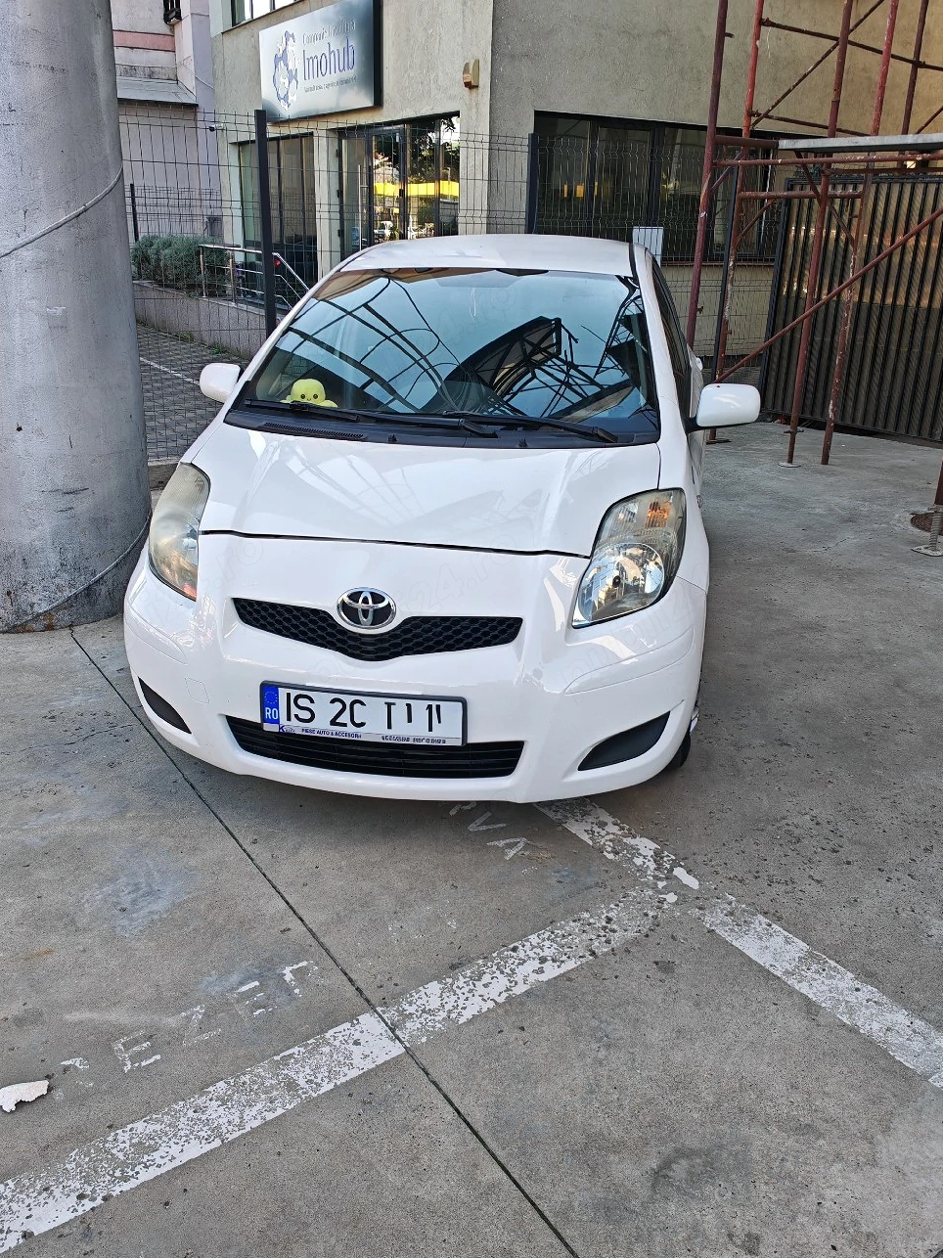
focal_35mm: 28
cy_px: 651
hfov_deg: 49.7
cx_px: 476
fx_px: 1017
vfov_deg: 63.4
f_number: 2
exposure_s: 1/233
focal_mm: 6.83
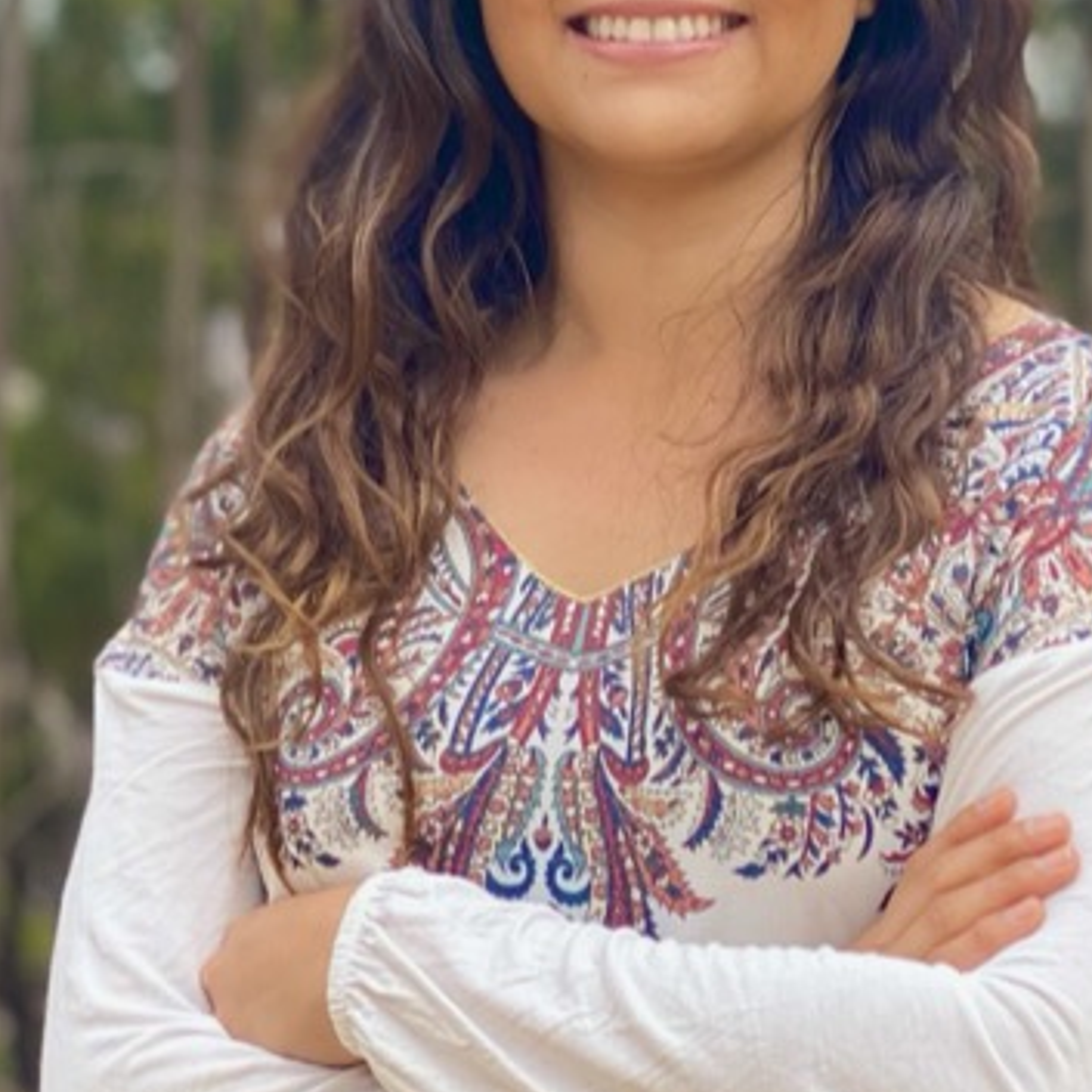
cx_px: 637
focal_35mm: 139
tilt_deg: +1.4
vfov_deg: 12.5
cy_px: 387
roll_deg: -0.1
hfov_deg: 12.6
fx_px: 4961
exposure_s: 1/466
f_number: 2
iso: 20
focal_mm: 6
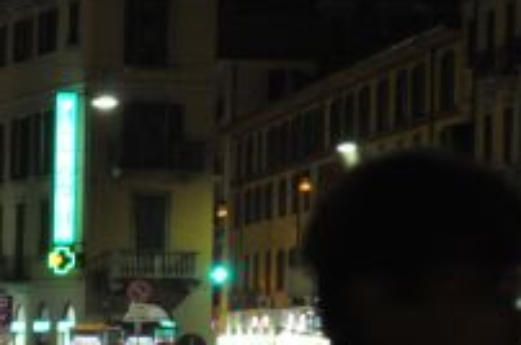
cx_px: -57
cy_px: 332
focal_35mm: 204
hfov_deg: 10.0
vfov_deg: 6.7
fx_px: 2951
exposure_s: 1/13
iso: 1600
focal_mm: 55
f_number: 5.6
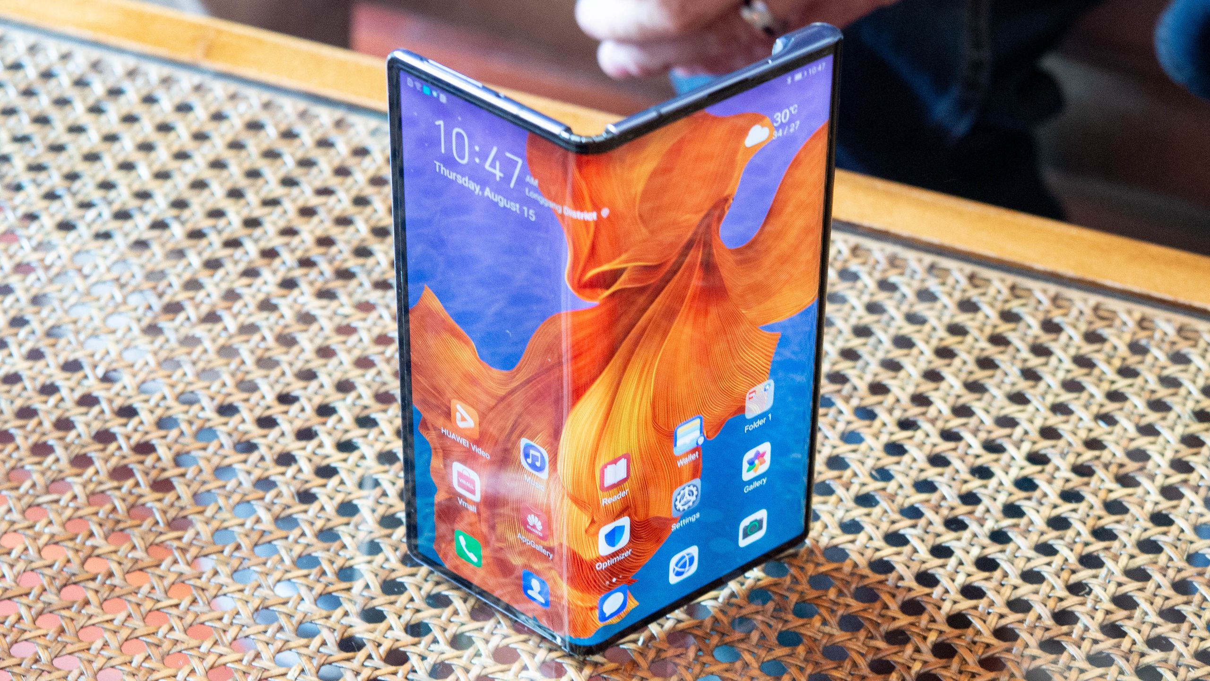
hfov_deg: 22.3
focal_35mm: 96
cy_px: 373
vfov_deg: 12.6
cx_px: 594
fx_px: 3076
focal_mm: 40
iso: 1600
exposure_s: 1/60
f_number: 4
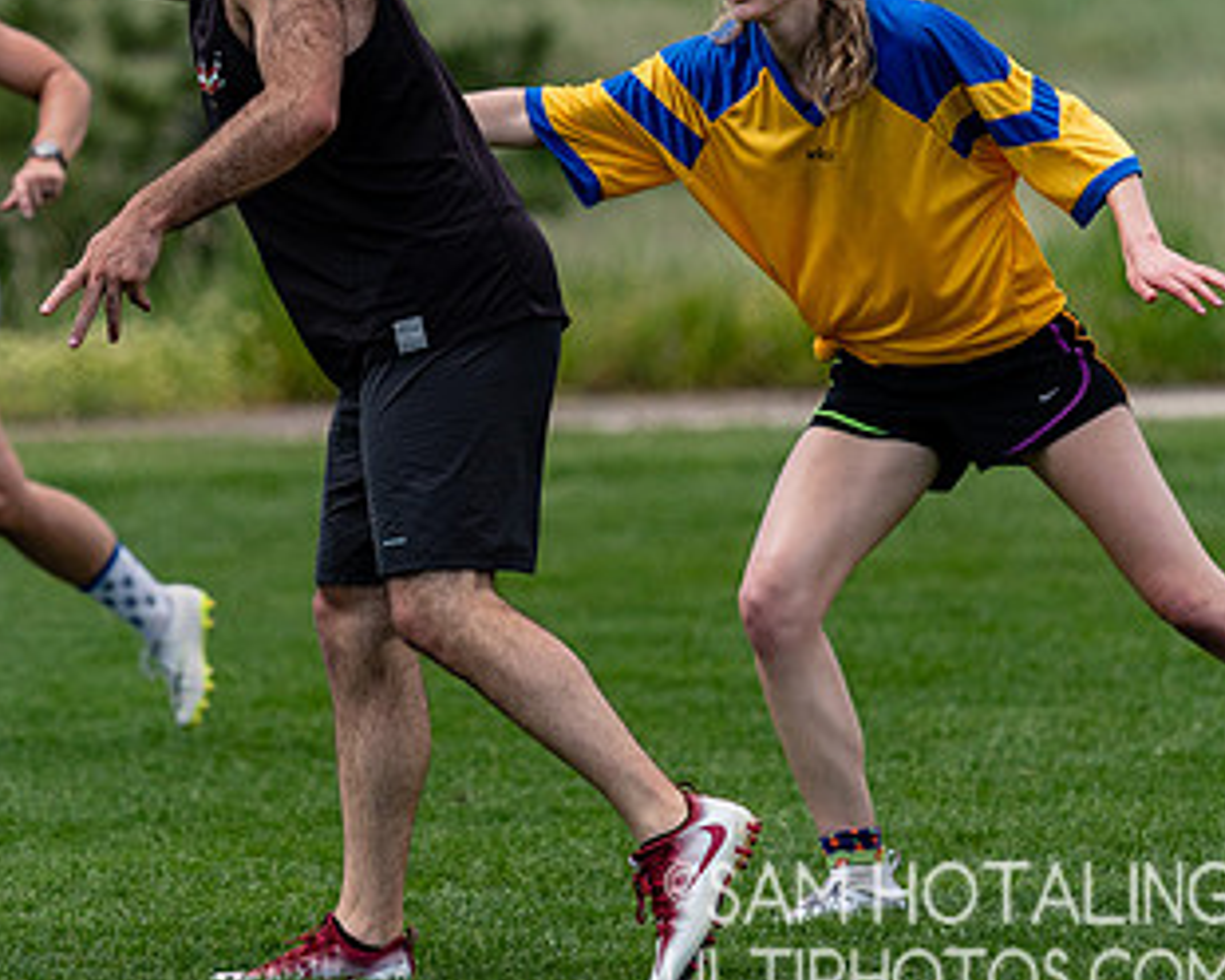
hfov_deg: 3.1
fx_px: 22370
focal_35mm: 617
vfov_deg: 2.5
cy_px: 298
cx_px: 391
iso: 100
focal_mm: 190
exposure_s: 1/2500
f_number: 2.8
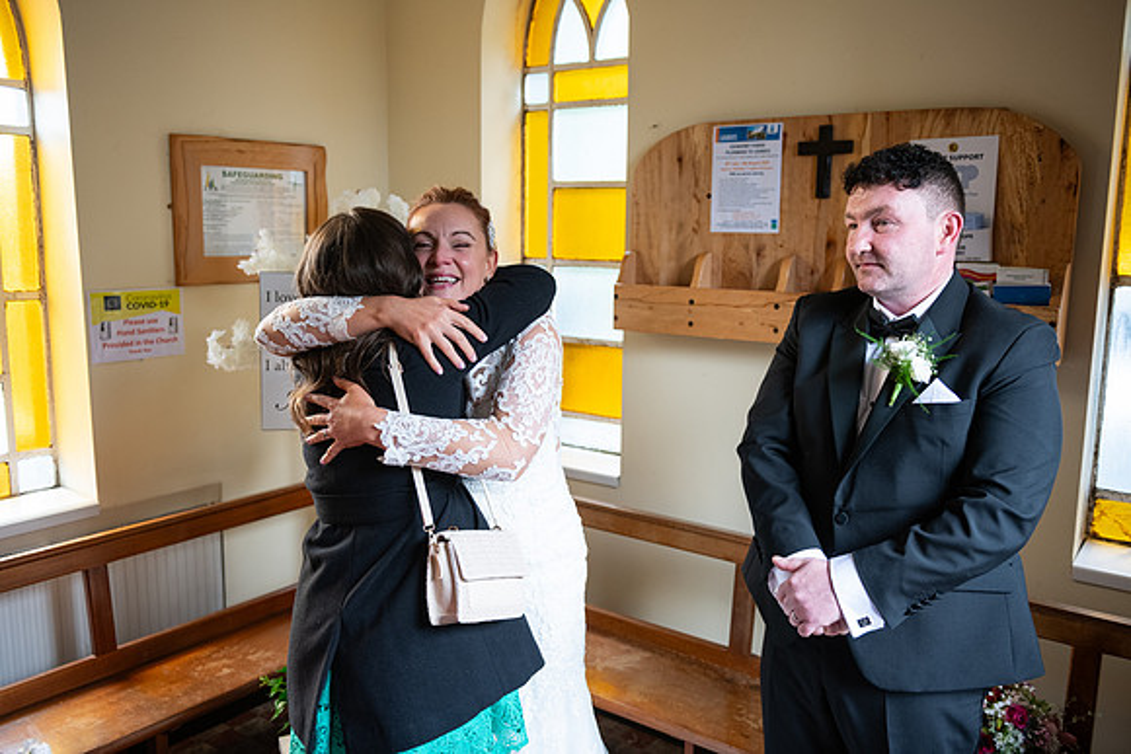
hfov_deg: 60.3
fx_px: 974
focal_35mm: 31
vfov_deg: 42.3
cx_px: 566
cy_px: 377
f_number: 3.5
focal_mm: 31
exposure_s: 1/160
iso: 800
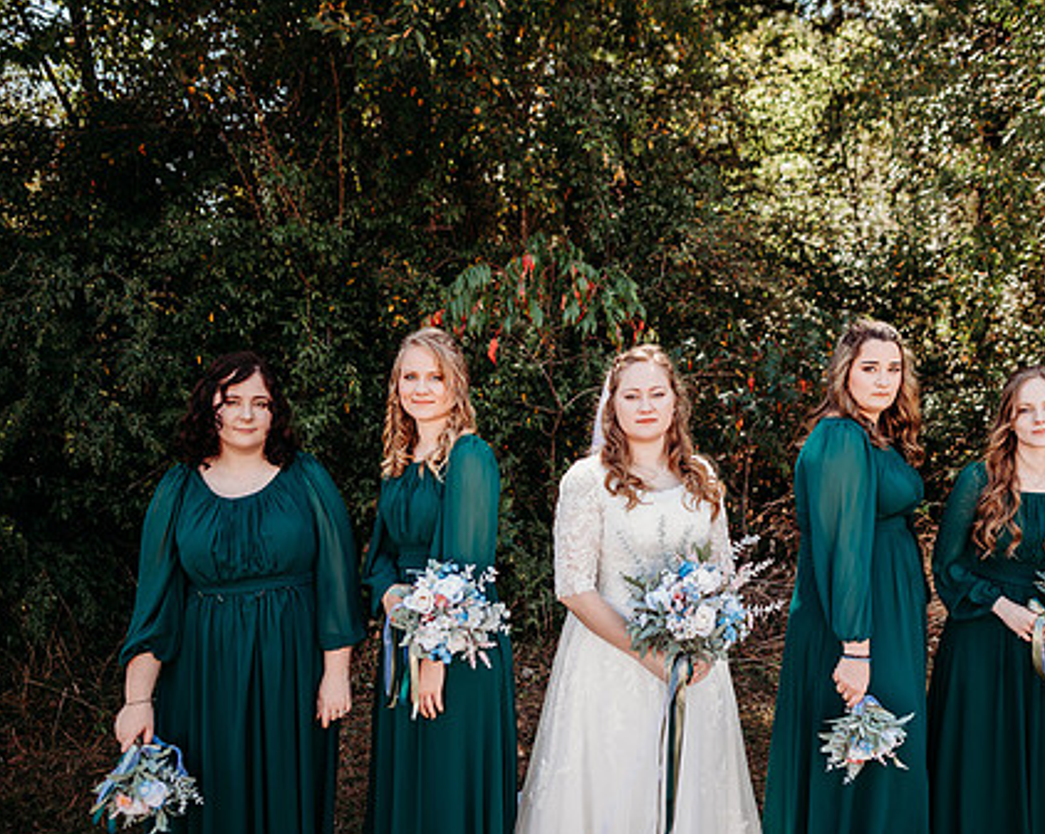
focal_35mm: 31
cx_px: 661
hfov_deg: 56.4
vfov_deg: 47.0
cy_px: 457
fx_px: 958
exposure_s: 1/800
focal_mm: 24
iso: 160
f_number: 2.2
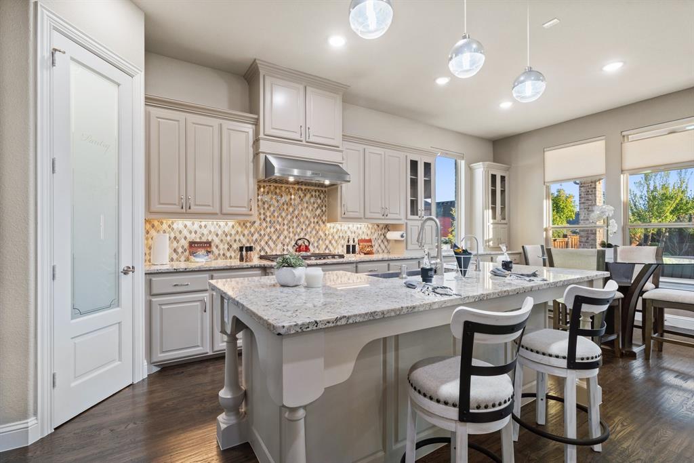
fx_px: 328
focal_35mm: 17
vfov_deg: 70.5
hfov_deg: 93.3
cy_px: 232
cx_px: 347
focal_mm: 17
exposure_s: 2
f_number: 9
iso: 250
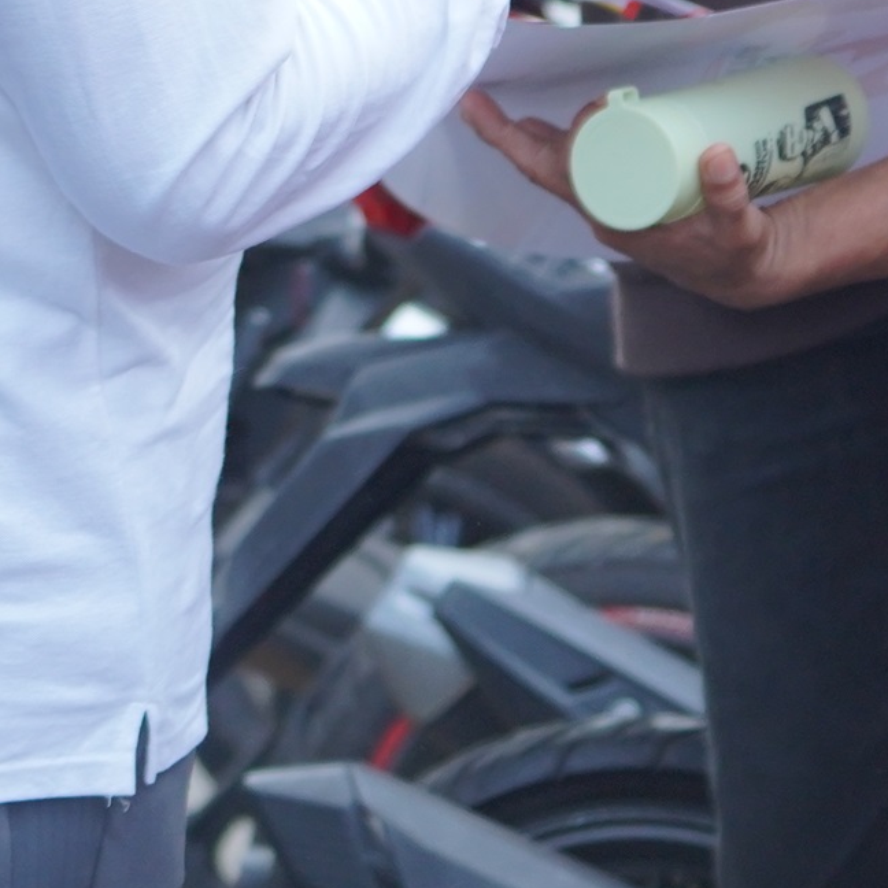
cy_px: -103
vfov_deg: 5.3
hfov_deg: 5.3
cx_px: 678
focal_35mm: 331
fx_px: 9607
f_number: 4
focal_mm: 84
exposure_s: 1/500
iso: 800
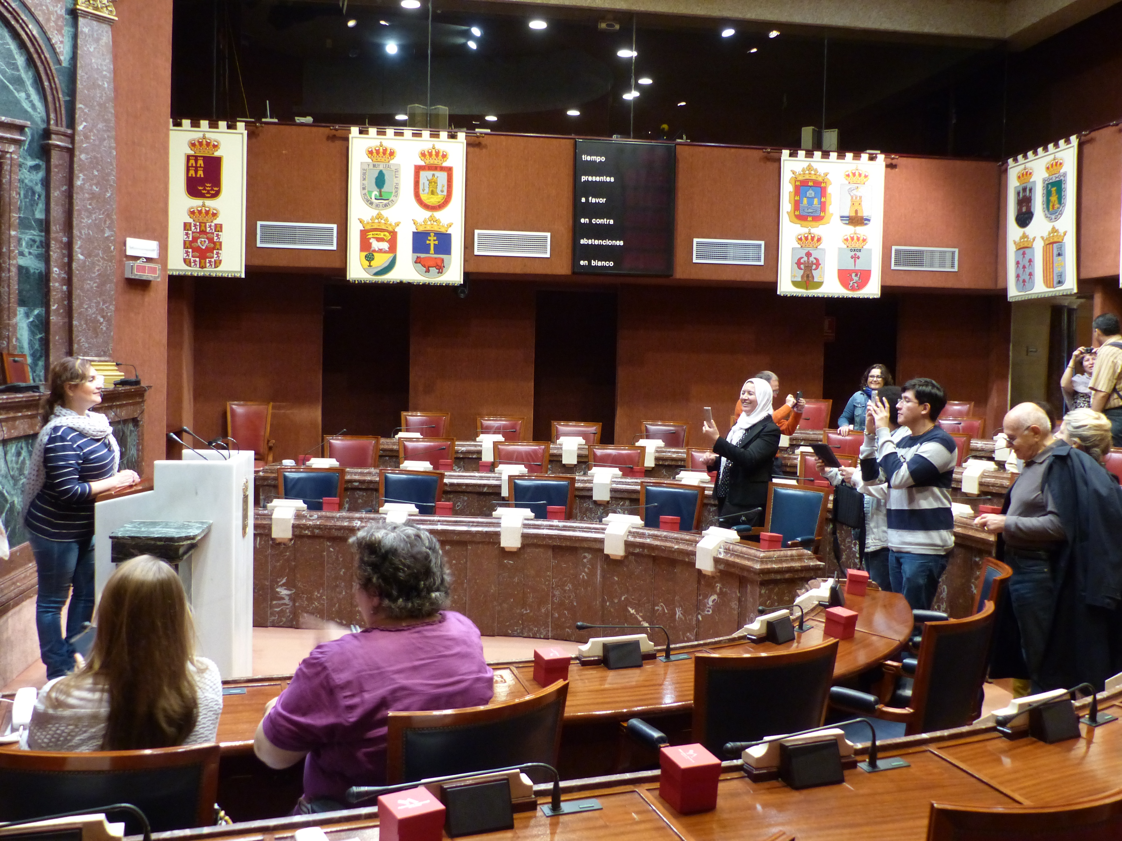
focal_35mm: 32
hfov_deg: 56.8
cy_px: 420
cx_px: 561
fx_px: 1037
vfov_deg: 44.2
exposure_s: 1/15
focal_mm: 5.8
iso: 400
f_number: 2.8
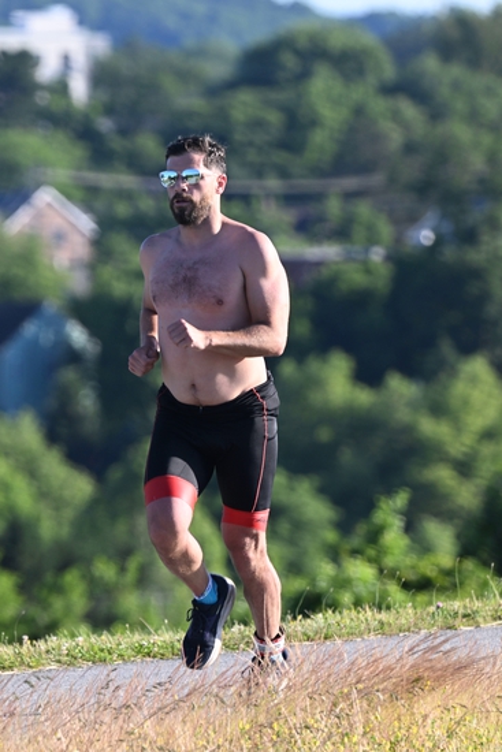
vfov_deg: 4.2
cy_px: 376
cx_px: 251
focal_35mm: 490
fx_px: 10242
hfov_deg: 2.8
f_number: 10
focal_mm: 490
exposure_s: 1/500
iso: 900
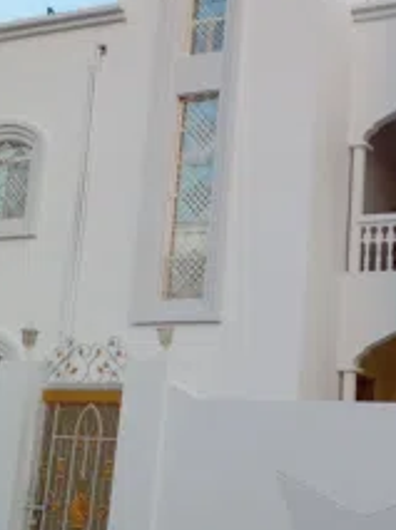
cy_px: 251
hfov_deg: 22.4
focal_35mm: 64
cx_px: 351
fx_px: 979
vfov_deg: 30.3
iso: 100
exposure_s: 1/175
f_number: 1.8
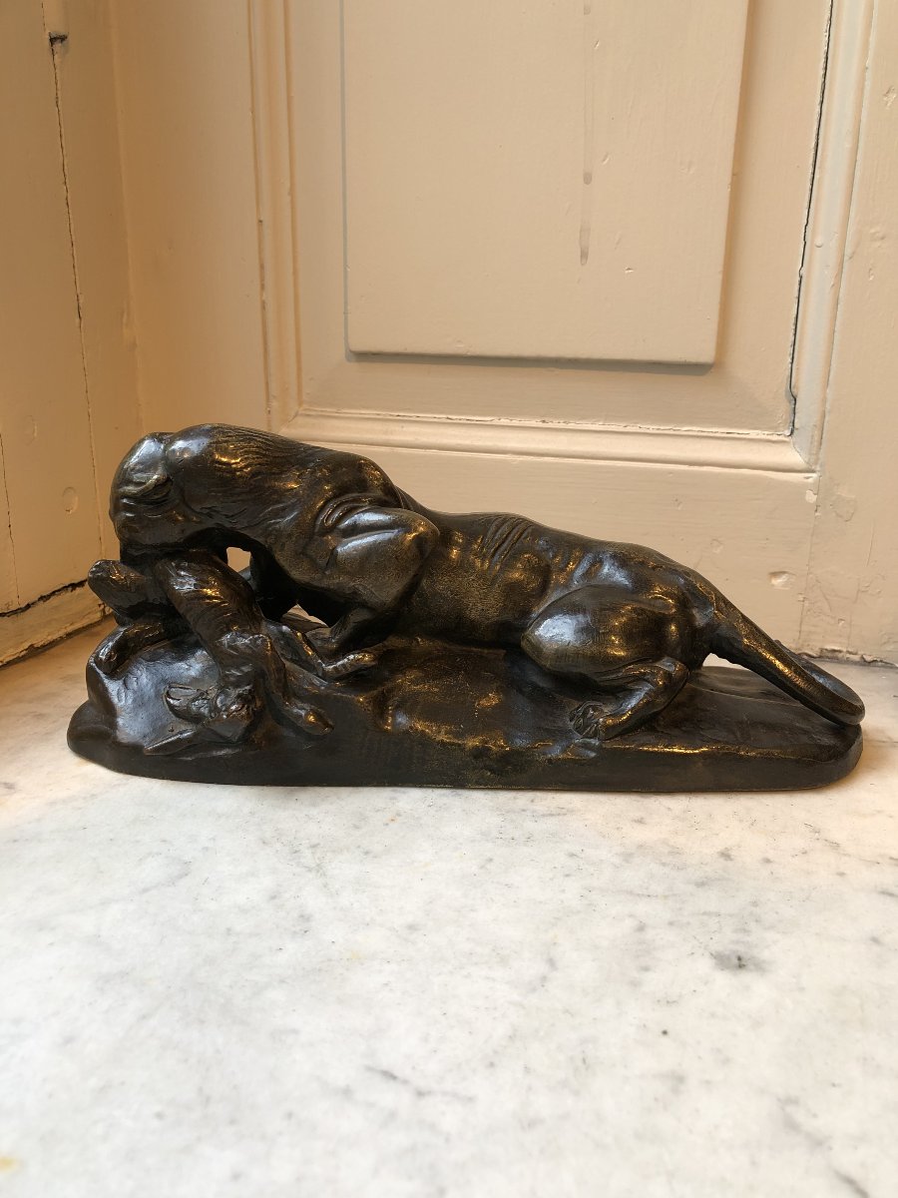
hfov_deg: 49.7
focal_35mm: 28
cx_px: 449
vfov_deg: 63.4
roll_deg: -0.6
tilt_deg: -18.1
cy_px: 599
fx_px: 968
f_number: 1.8
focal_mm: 4
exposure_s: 1/50
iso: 20
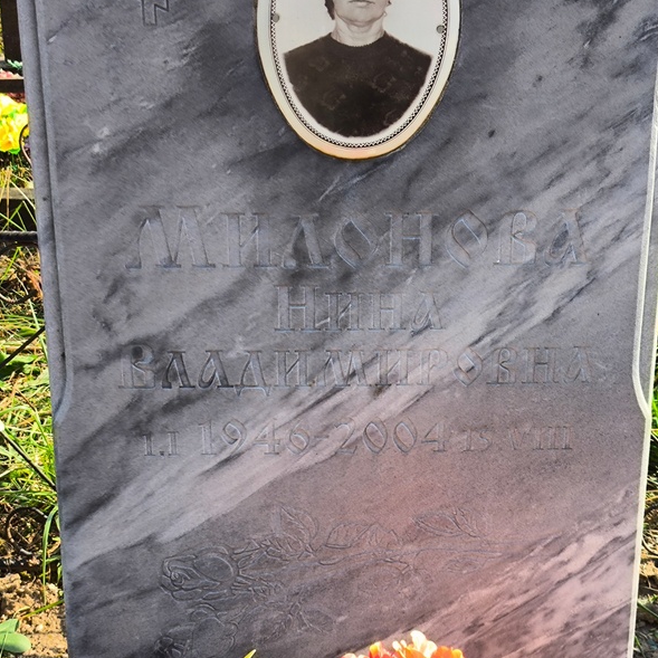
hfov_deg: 28.6
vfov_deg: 28.6
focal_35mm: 60
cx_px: 379
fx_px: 1290
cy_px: 328
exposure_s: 1/457
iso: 50
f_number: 1.7
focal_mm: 4.71
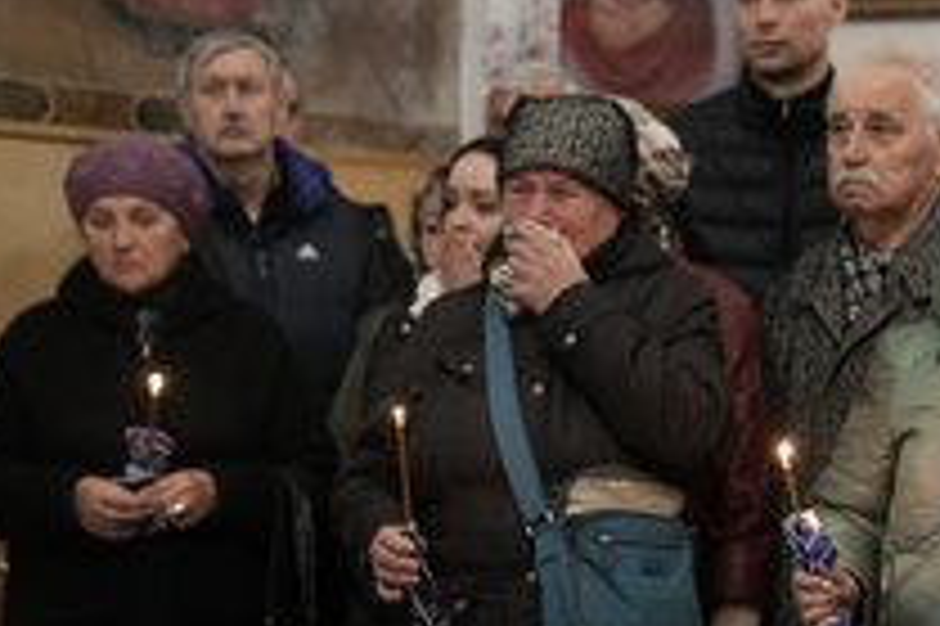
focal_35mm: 113
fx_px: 2948
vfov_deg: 12.1
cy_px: 484
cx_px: 873
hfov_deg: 17.8
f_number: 2.8
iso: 2500
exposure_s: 1/50
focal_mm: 59
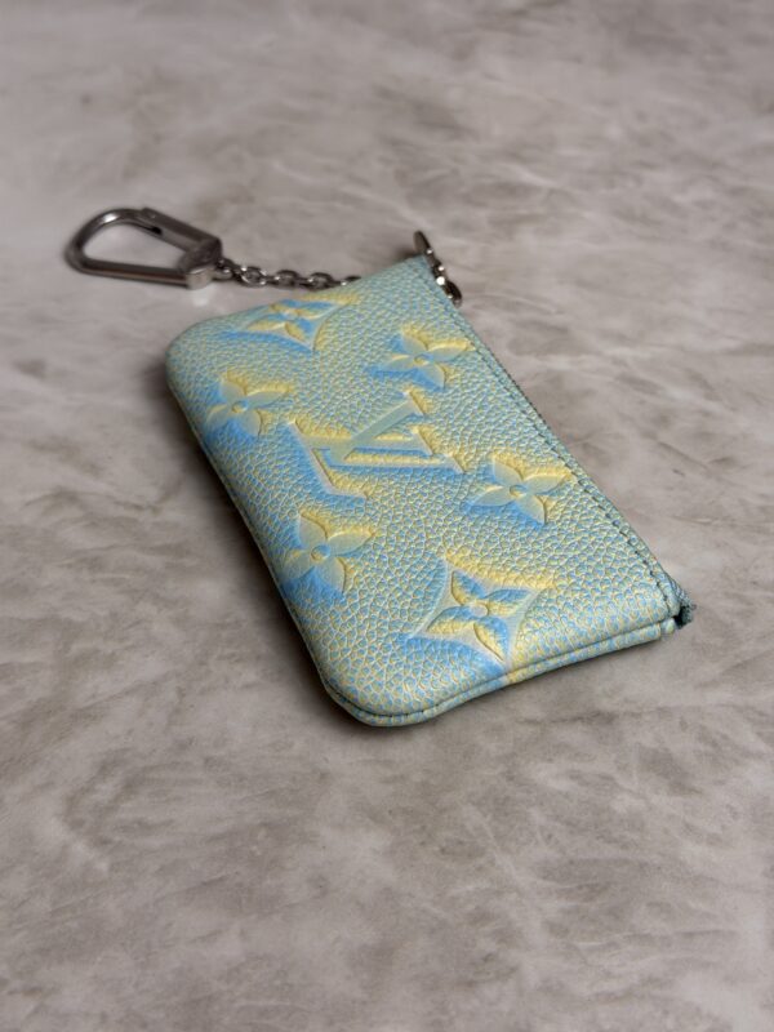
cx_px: 387
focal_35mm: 48
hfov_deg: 30.3
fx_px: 1431
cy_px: 516
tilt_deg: -45.7
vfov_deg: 39.7
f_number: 1.78
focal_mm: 6.76
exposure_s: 1/309
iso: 64
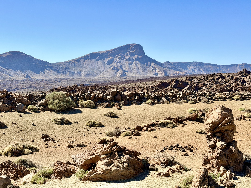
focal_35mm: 48
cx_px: 126
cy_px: 94
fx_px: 348
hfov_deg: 39.7
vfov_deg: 30.3
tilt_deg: -4.3
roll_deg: +0.1
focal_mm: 6.76
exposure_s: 1/4098
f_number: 1.78
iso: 64
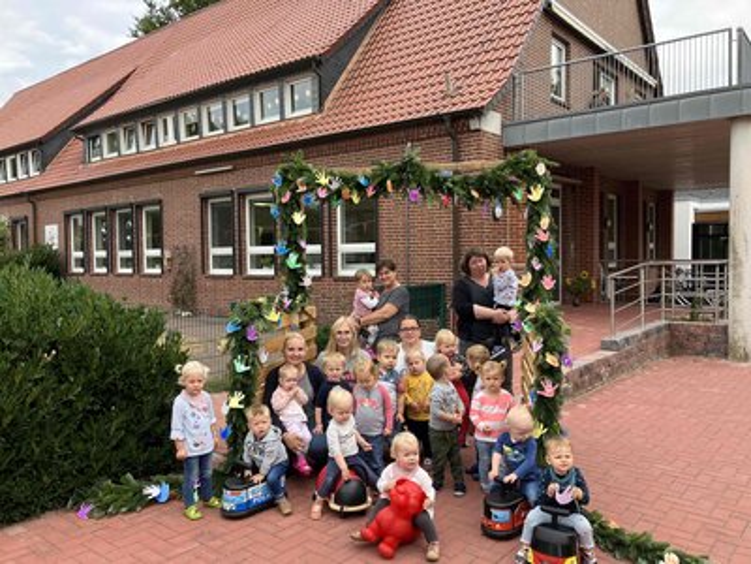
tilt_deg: -3.5
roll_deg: +1.1
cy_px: 282
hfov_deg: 63.4
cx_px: 376
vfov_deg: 49.7
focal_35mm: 28
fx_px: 607
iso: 32
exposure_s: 1/401
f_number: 1.8
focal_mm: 3.99
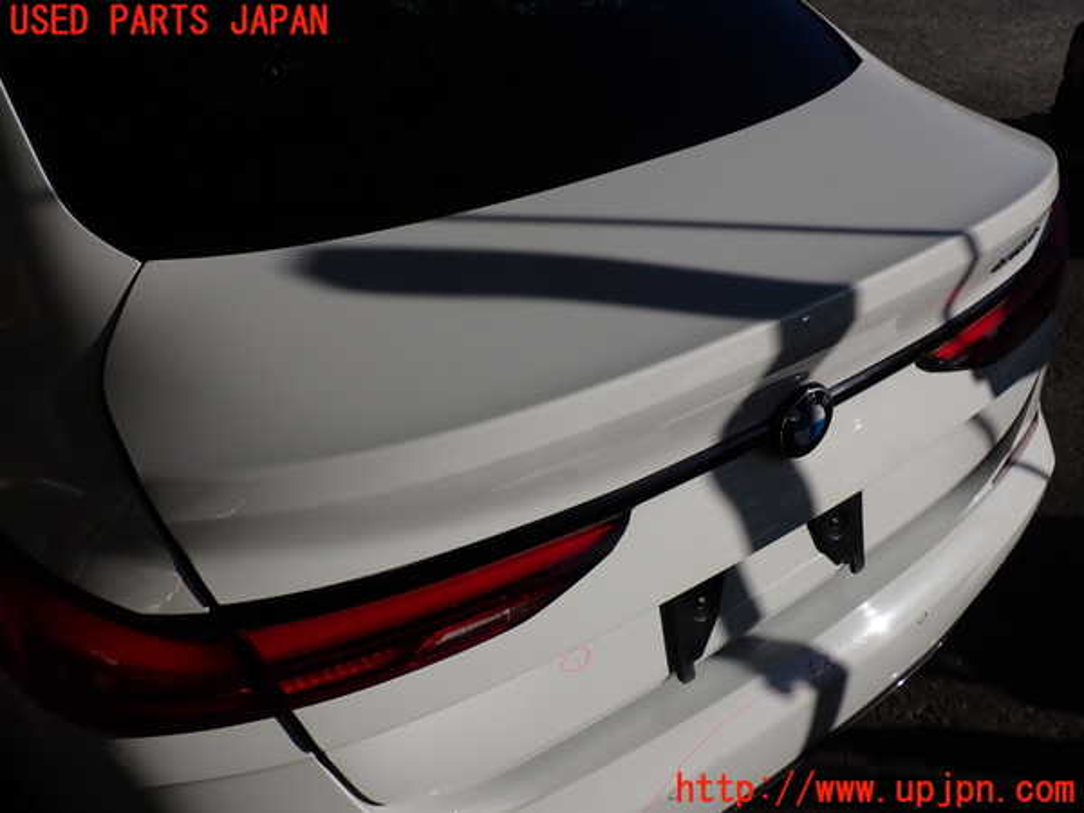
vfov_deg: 46.8
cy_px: 406
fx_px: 939
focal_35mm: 30
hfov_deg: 60.0
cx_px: 542
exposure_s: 1/500
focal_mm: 5.4
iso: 100
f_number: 9
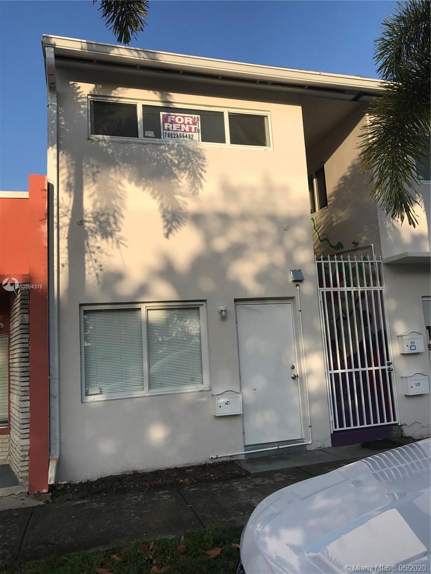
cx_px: 216
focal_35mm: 28
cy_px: 287
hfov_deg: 49.7
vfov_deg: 63.4
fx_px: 465
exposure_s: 1/1953
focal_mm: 3.99
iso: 20
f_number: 1.8
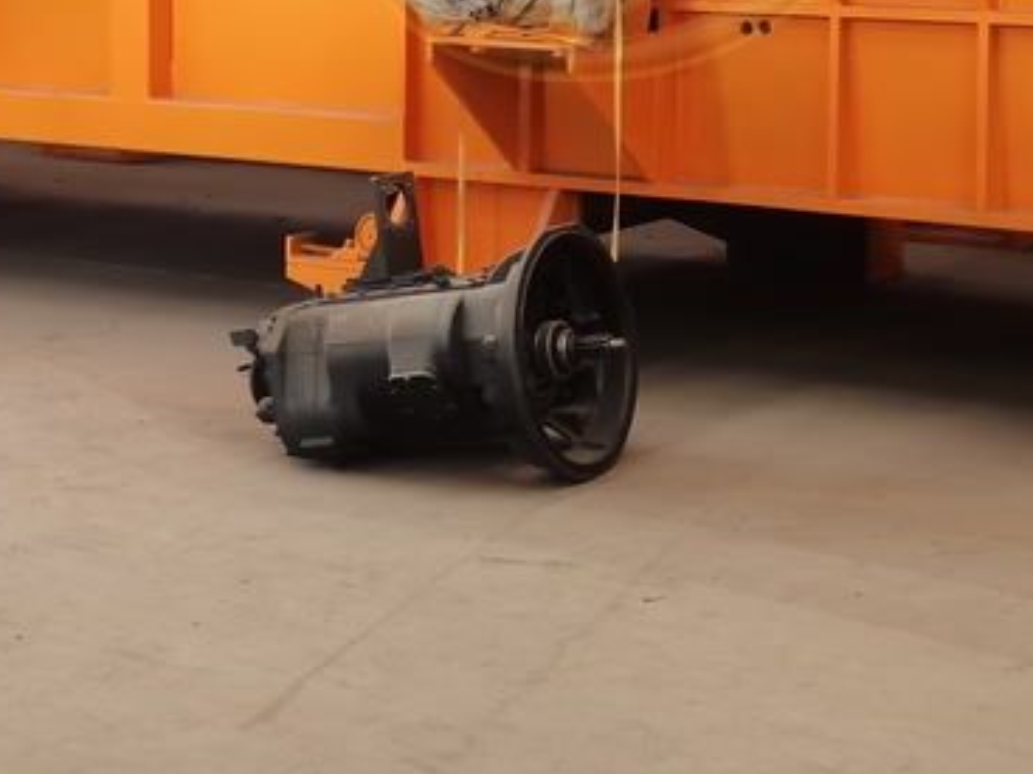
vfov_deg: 16.7
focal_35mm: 85
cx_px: 616
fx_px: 2536
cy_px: -138
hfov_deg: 23.0
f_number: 1.8
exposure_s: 1/25
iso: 640
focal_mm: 5.58
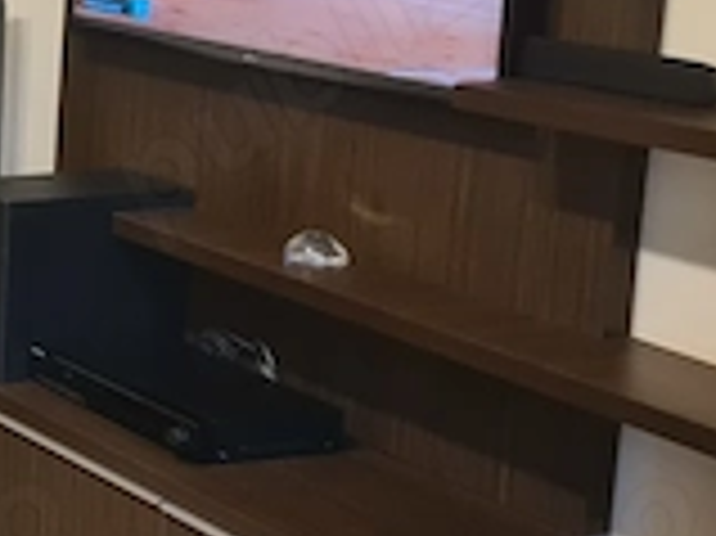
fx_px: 2026
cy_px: 54
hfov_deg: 16.8
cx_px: -545
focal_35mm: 98
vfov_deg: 14.9
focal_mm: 5.4
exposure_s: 1/50
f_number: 1.8
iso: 250
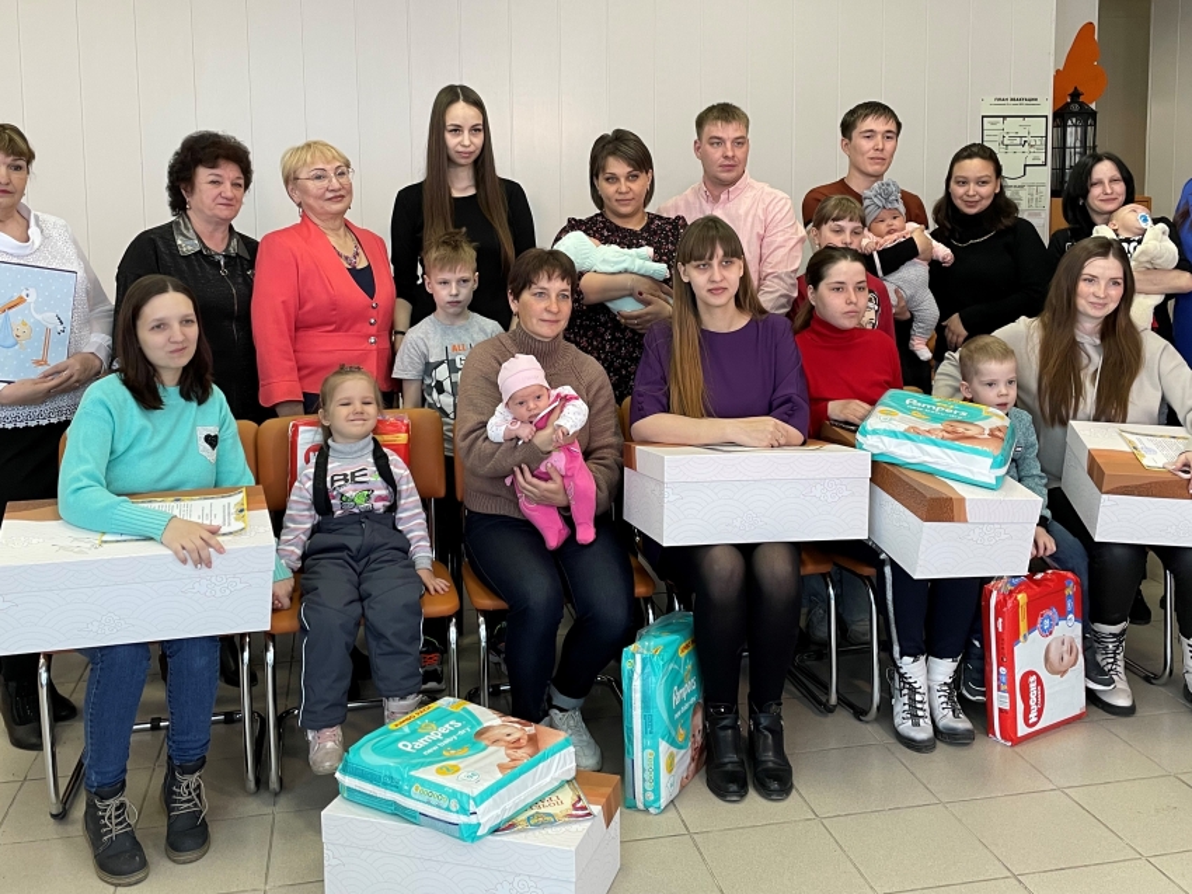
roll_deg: +1.3
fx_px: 895
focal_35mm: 26
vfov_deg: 53.0
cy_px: 447
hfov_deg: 67.3
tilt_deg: -5.1
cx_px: 596
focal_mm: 4.2
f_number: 1.6
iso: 80
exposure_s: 1/50
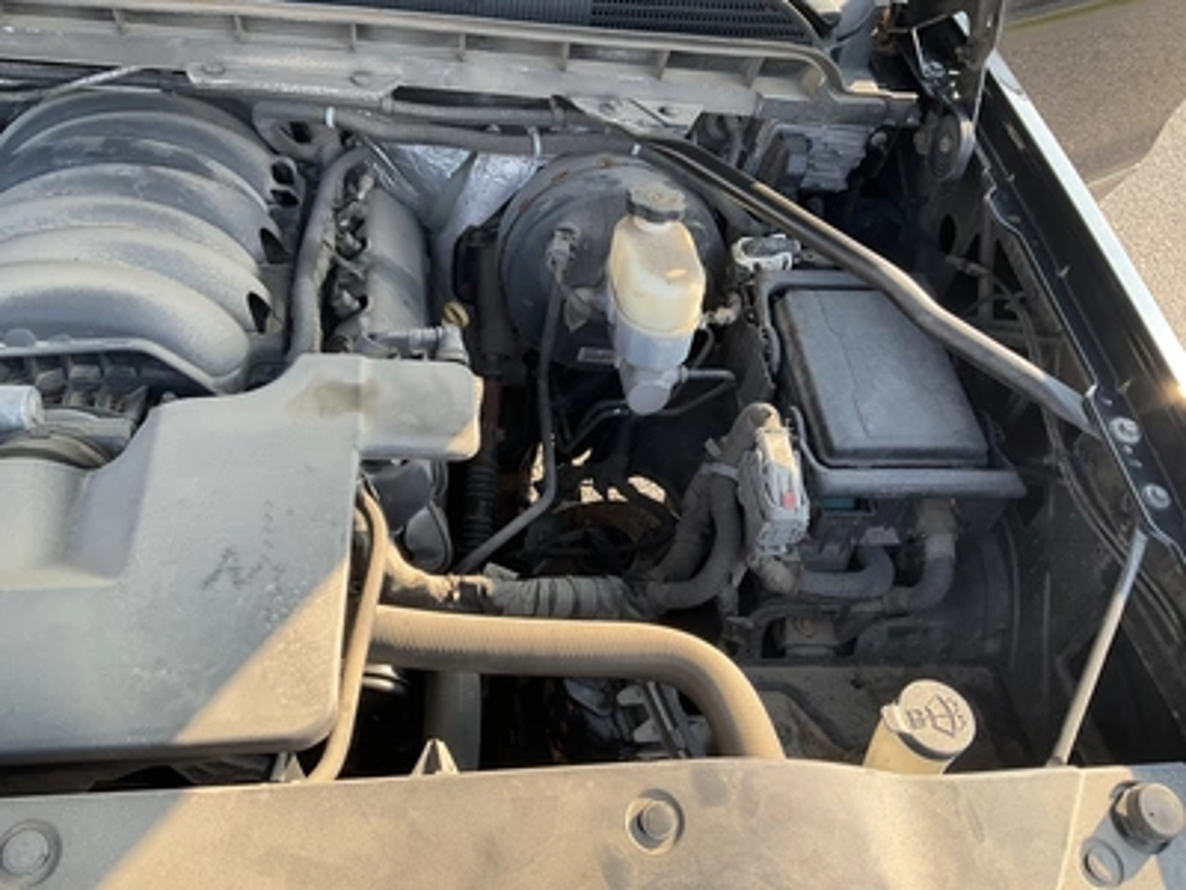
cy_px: 445
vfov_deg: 48.2
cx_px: 593
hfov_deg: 61.7
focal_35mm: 29
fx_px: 994
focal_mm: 3
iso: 16
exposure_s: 1/140
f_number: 1.8
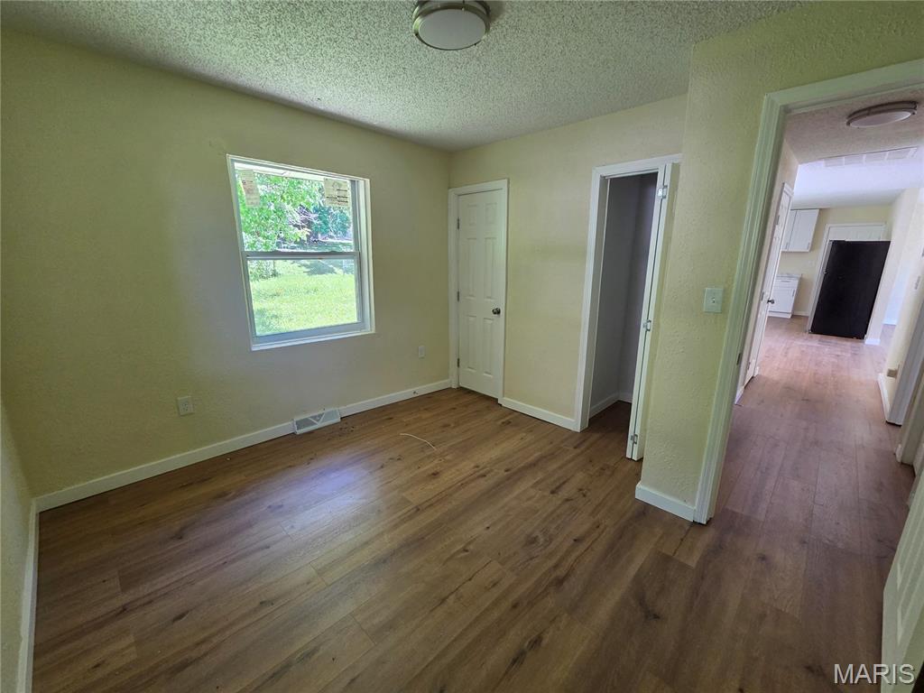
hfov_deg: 106.2
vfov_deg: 89.9
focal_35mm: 13
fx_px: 347
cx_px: 462
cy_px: 346
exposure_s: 1/60
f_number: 2.2
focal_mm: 2.2
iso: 160
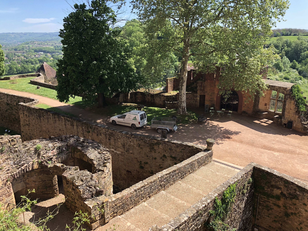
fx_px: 249
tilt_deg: -16.0
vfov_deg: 49.7
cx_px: 154
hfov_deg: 63.4
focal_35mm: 28
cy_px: 116
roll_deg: +0.9
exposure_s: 1/738
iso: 20
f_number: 1.8
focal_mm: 4
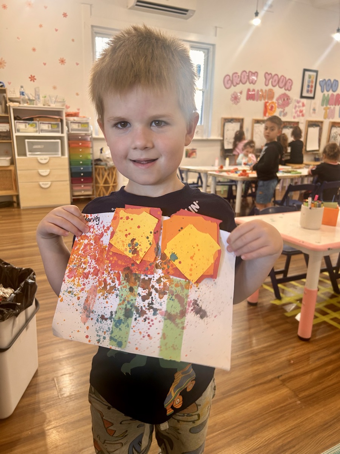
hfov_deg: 53.1
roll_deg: -1.1
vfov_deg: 67.3
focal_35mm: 26
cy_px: 227
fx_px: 340
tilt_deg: -15.8
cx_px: 170
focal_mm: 5.7
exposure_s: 1/50
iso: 100
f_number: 1.5
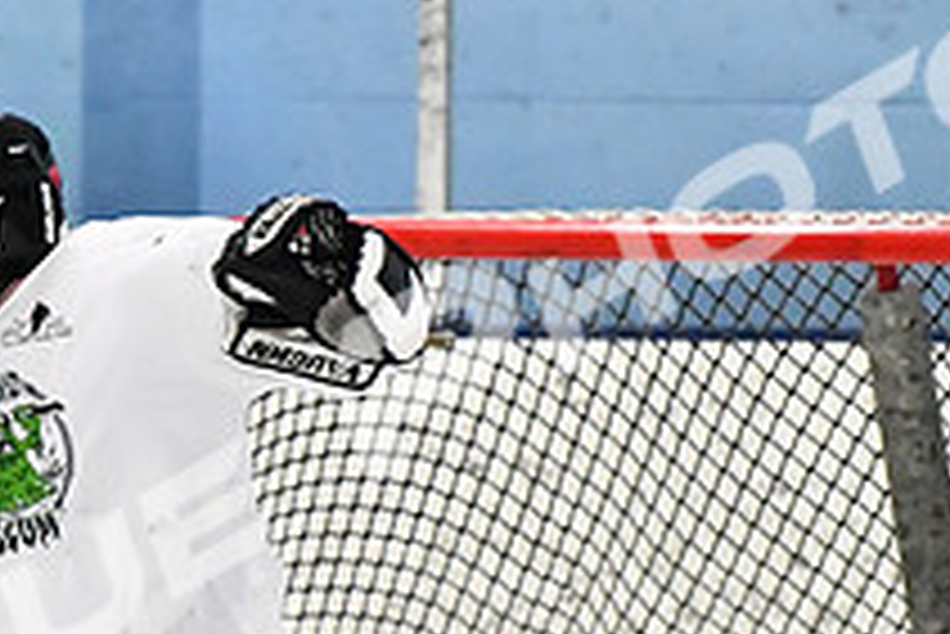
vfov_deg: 1.7
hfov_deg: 2.5
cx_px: 86
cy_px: 551
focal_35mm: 823
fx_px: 21732
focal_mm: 200
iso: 6400
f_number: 2.8
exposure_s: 1/1600
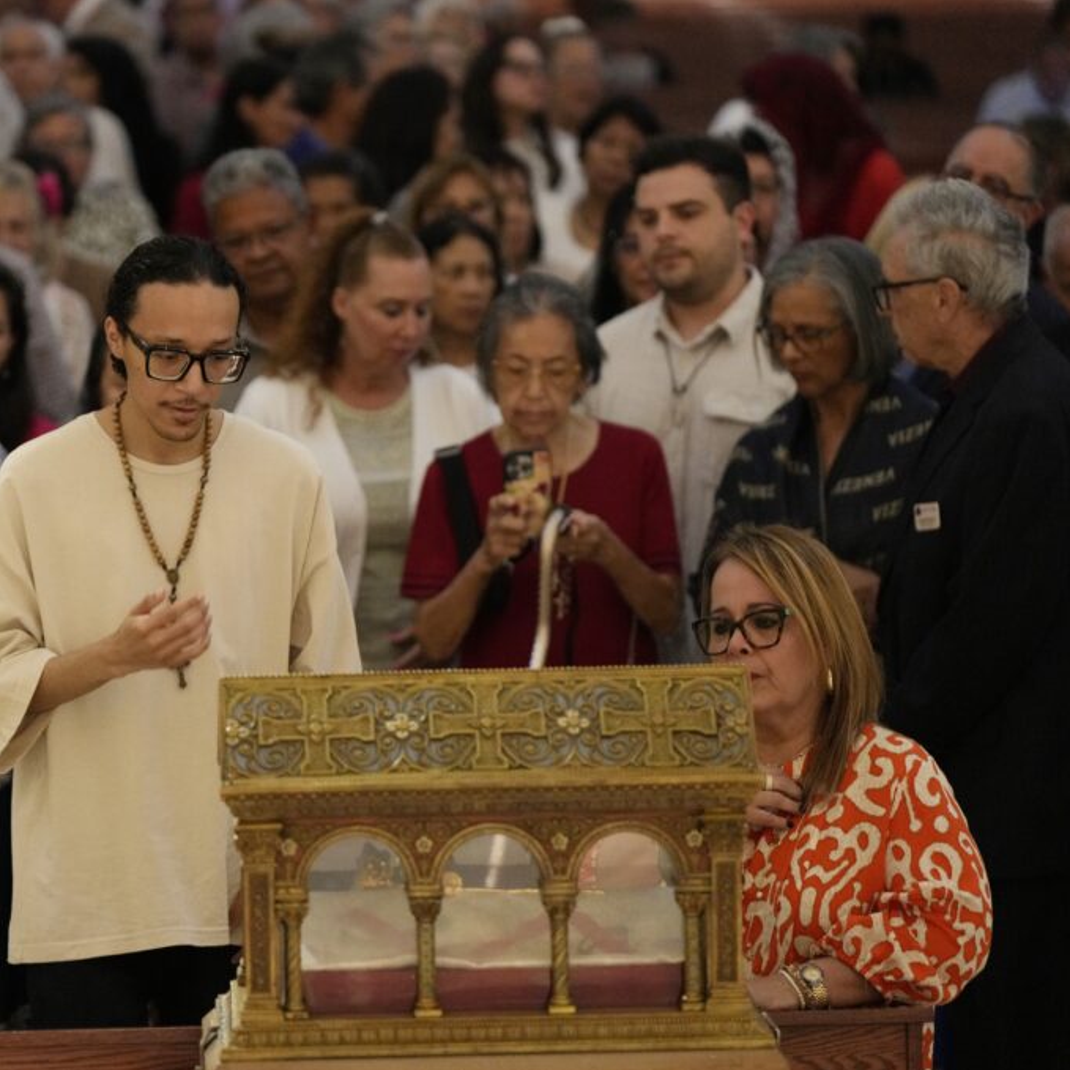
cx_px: 276
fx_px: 6050
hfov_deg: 10.1
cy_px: 535
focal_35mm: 173
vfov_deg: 10.1
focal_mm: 135
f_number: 2.8
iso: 5000
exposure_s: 1/250
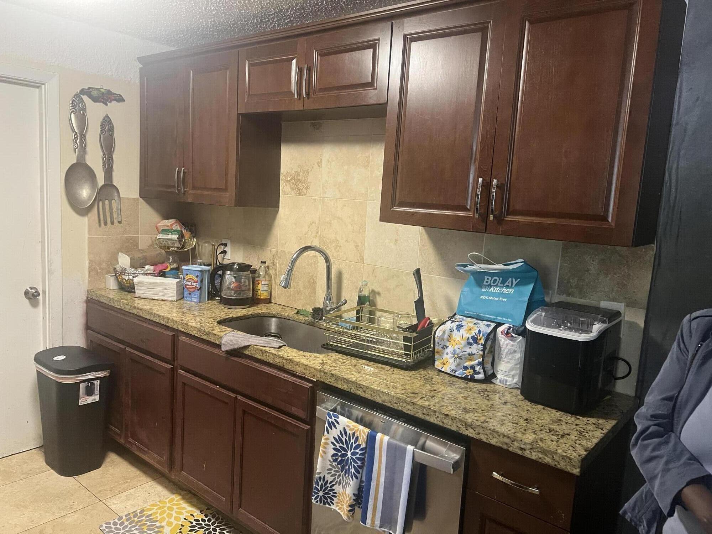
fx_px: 535
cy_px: 267
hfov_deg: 67.3
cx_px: 356
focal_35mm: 26
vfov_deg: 53.1
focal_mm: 5.7
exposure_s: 1/60
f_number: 1.5
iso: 320
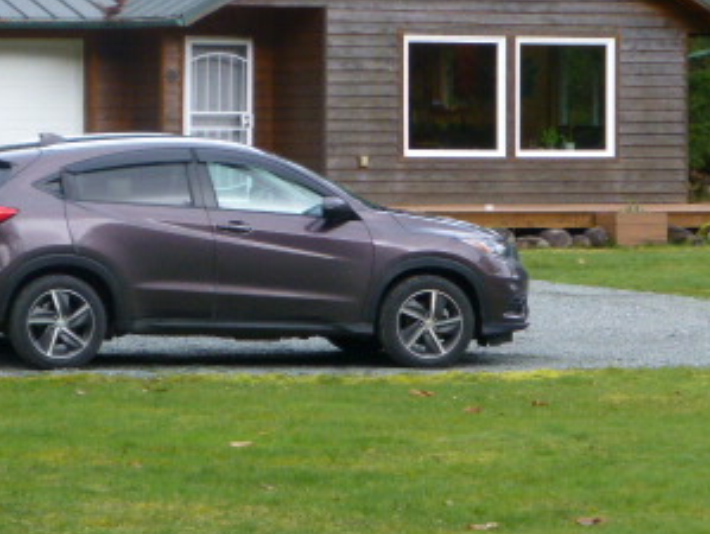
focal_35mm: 233
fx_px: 4785
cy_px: 47
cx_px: 28
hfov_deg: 8.4
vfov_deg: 6.4
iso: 320
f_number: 5.3
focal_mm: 19.4
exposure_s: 1/80
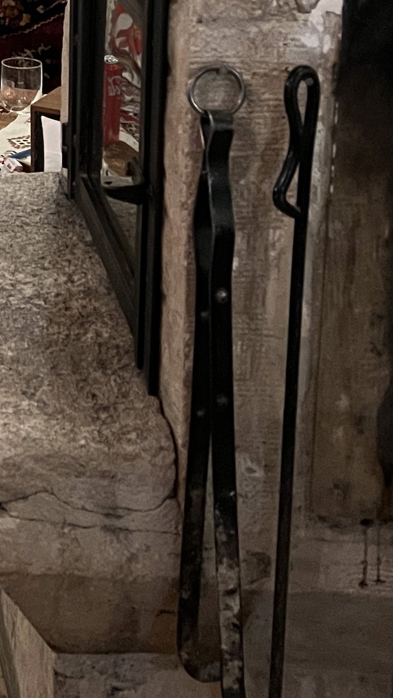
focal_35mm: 83
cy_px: -103
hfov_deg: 12.9
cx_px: -368
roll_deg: +0.1
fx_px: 1538
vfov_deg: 23.7
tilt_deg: -8.0
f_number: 1.5
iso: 640
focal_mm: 5.7
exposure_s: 1/33
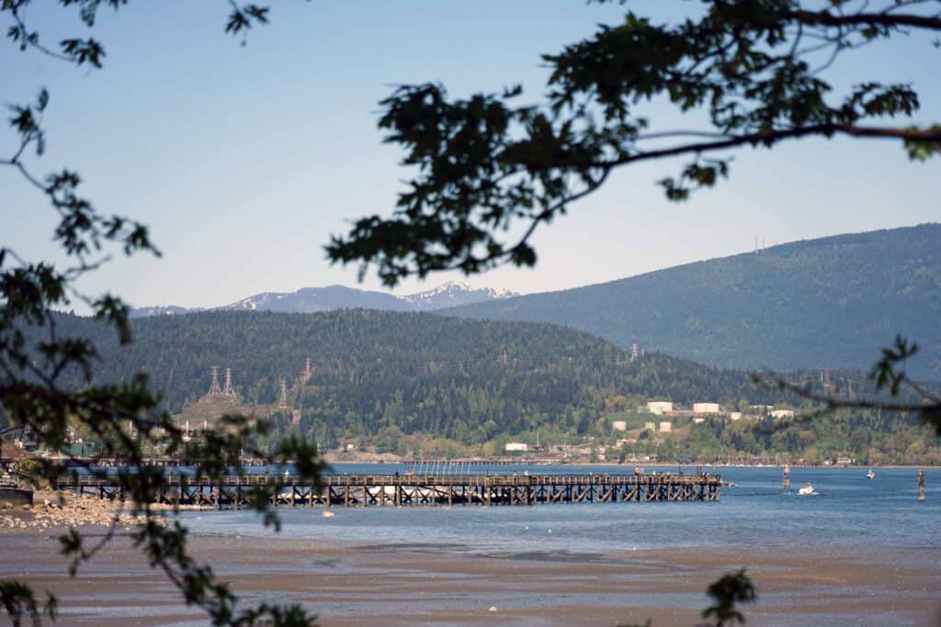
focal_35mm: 105
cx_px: 470
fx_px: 2745
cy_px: 314
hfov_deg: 19.5
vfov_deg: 13.0
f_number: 4
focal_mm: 105
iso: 100
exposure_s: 1/1000
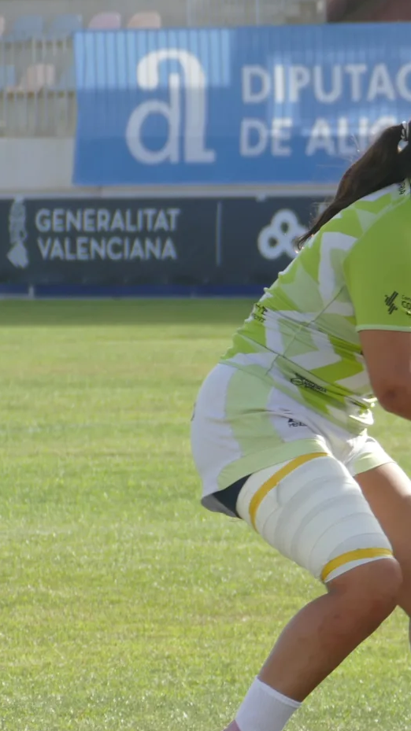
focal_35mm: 537
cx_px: 944
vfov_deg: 4.0
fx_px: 10413
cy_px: 451
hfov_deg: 2.2
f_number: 4
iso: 125
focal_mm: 67.72
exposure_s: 1/640
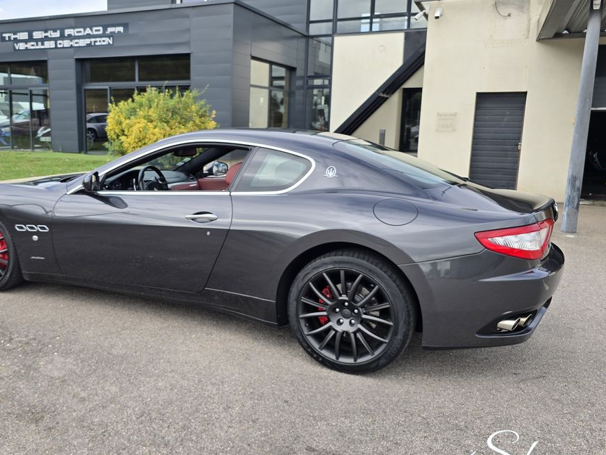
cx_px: 194
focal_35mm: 32
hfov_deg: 55.4
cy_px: 218
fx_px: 560
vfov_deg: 44.1
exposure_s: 1/542
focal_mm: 6.3
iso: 12
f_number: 1.7
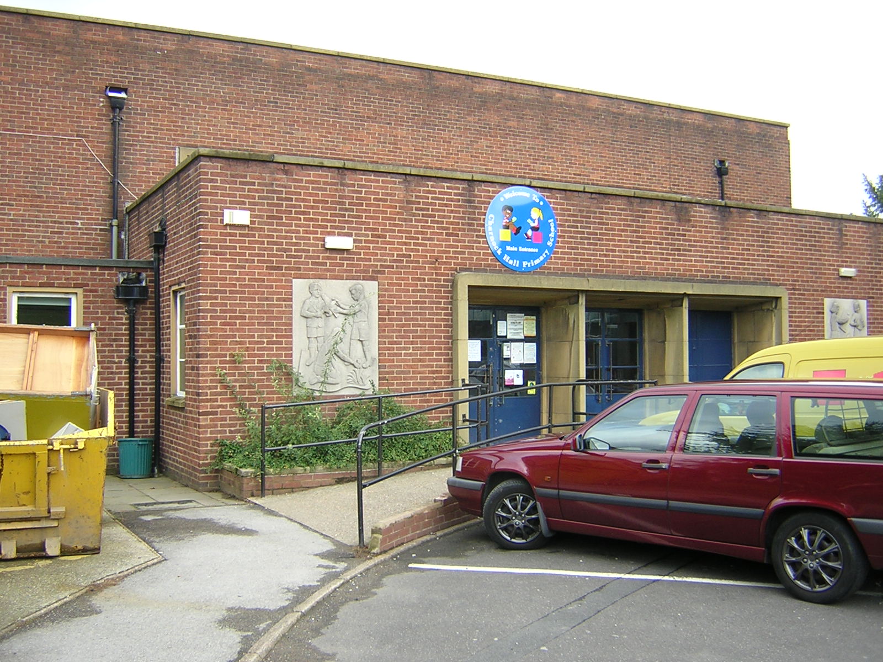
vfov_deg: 39.7
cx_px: 442
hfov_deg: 51.4
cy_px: 331
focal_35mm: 36
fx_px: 918
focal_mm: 4.7
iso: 100
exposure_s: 1/158
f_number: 2.6
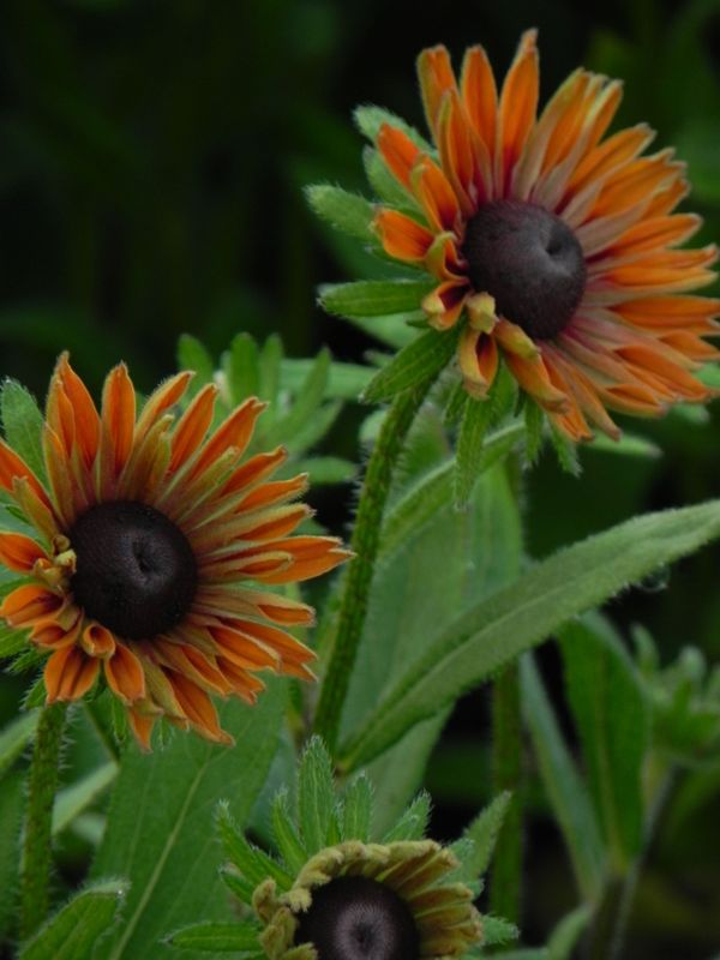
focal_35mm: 481
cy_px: 480
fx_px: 13339
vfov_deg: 4.1
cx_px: 360
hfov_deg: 3.1
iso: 160
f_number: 5
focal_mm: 85.6
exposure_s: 1/20
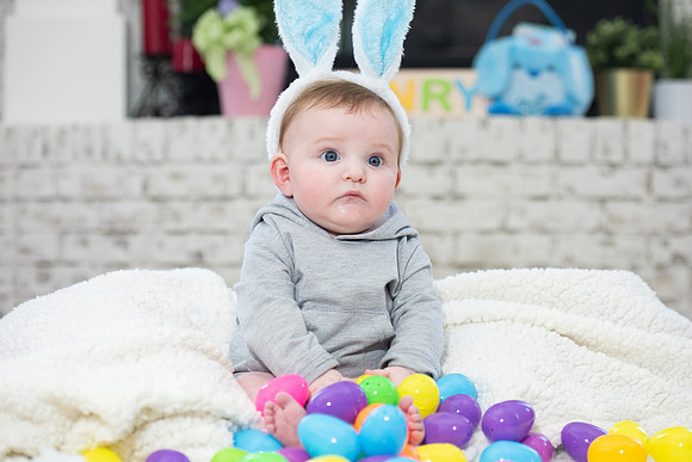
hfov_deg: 26.7
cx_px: 344
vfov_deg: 18.0
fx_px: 1457
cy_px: 231
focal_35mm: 76
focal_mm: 70
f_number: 3.5
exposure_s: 1/250
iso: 400
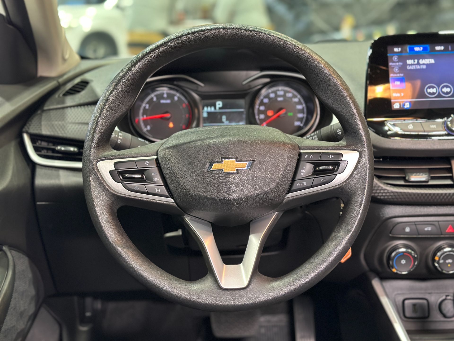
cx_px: 227
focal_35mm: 48
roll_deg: +1.6
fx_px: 630
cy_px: 170
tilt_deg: -14.2
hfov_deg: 39.7
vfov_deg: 30.3
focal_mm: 6.86
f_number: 1.78
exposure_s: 1/40
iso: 400
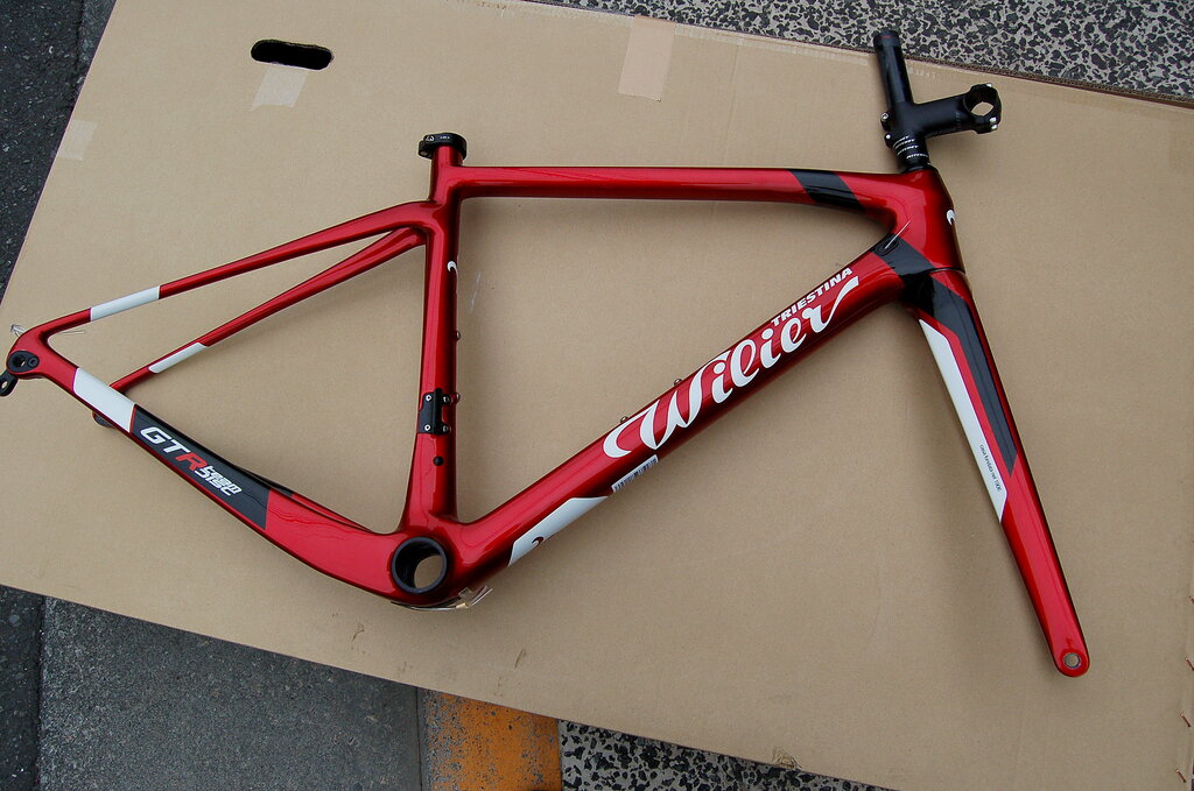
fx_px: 894
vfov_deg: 47.8
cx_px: 597
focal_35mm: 27
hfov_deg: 67.5
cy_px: 396
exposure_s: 1/125
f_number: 5.6
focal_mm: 18
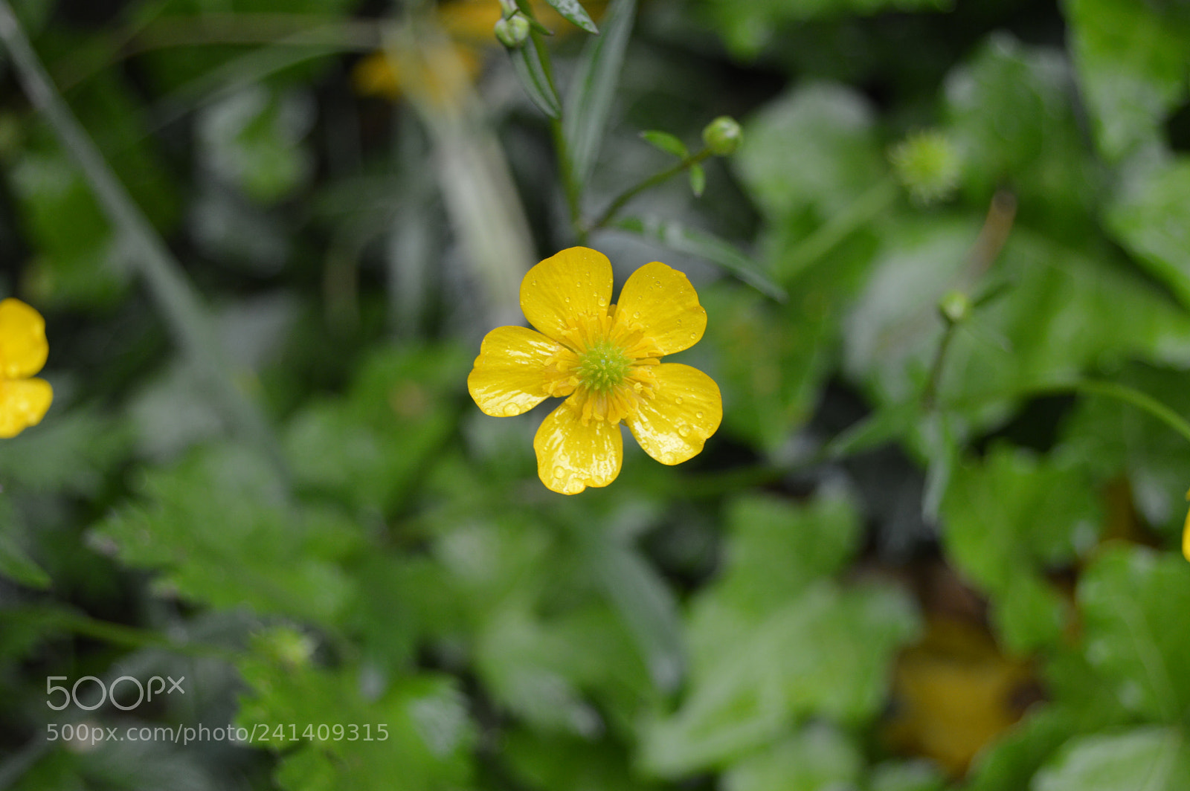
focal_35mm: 82
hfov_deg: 24.6
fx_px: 2725
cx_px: 595
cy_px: 396
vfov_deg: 16.5
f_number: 5.6
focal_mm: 55
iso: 400
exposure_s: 1/125
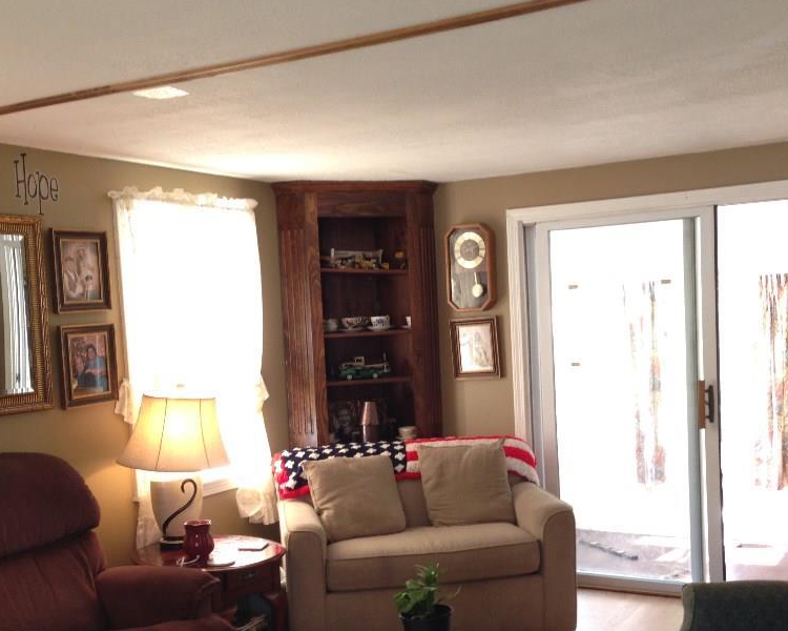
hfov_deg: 42.0
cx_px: 422
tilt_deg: -4.2
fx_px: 1026
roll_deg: +1.8
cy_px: 390
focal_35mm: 44
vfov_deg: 34.0
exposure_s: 1/20
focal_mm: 4.12
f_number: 2.4
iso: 80
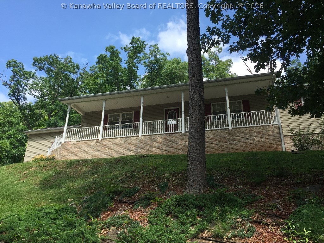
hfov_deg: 61.7
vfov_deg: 48.2
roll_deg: -1.1
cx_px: 162
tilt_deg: +23.0
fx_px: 271
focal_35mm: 29
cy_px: 122
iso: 32
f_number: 2.2
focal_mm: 4.15
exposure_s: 1/942
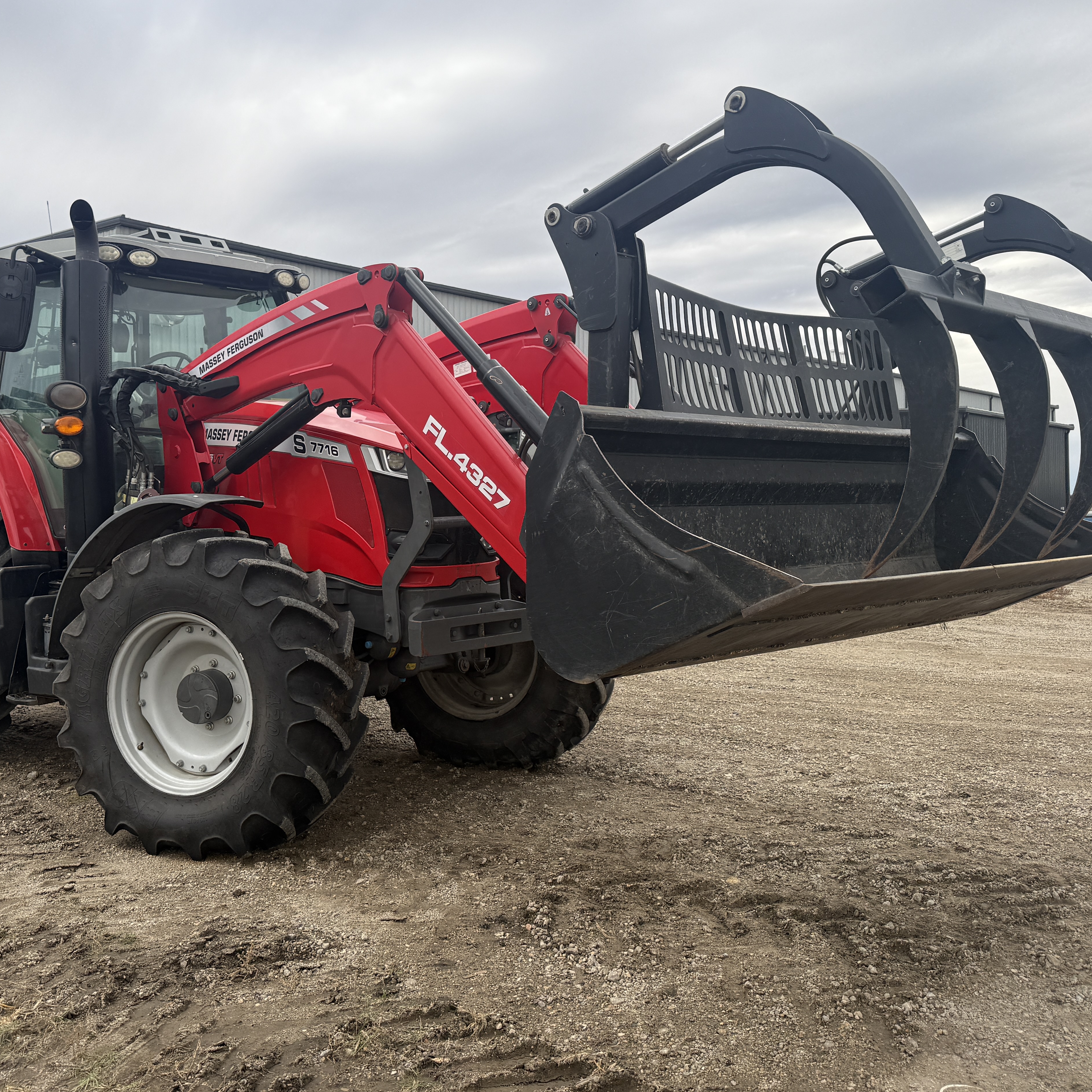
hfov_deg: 51.0
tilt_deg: +0.3
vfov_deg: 51.0
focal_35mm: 32
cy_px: 500
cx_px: 474
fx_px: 1142
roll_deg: -0.4
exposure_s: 1/1139
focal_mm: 6.76
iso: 80
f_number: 1.78
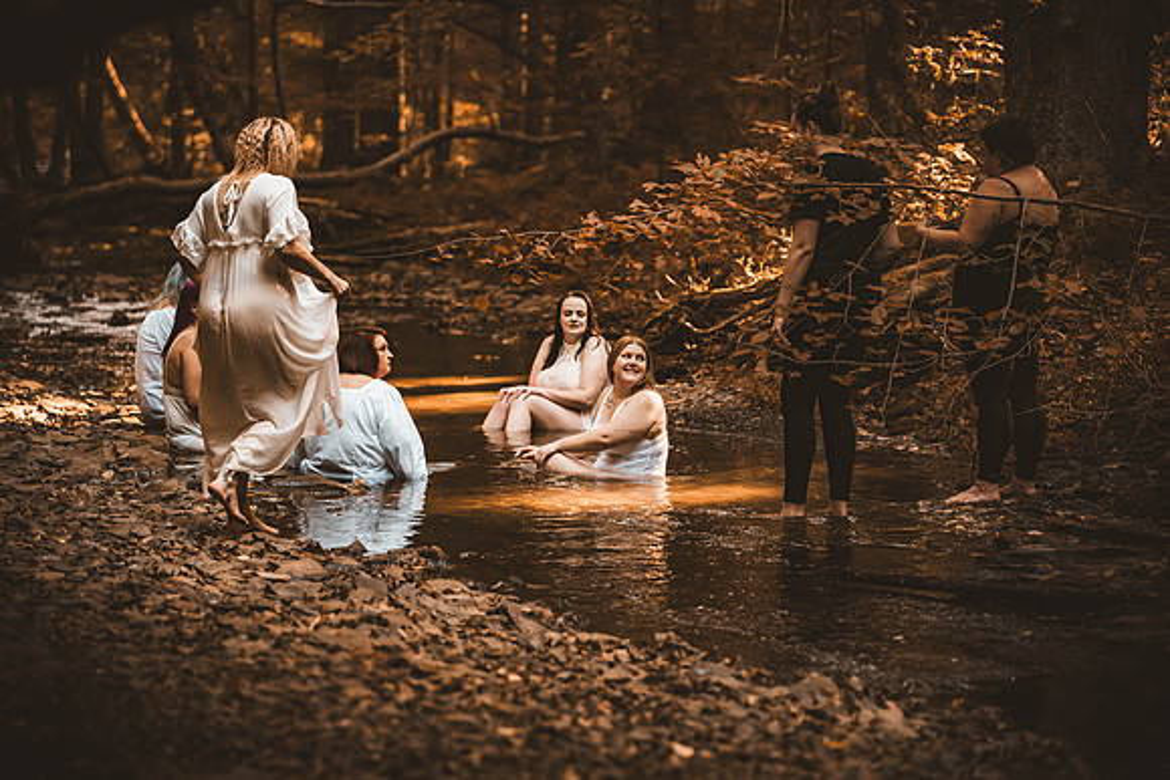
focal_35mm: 130
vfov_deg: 10.5
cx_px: 585
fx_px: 4233
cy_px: 390
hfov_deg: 15.7
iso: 1000
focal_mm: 122
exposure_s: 1/400
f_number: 2.8
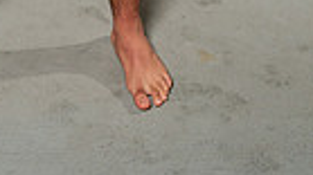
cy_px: -303
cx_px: 16
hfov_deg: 18.7
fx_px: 929
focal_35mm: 112
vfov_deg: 9.2
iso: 400
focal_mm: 33
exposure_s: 1/250
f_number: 7.1
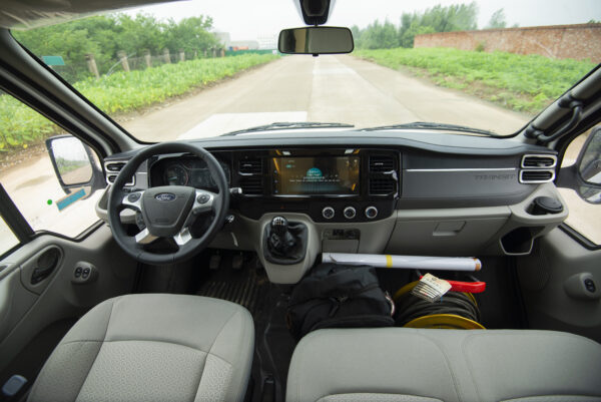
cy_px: 201
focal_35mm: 16
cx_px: 300
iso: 100
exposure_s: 1/400
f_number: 4
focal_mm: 16
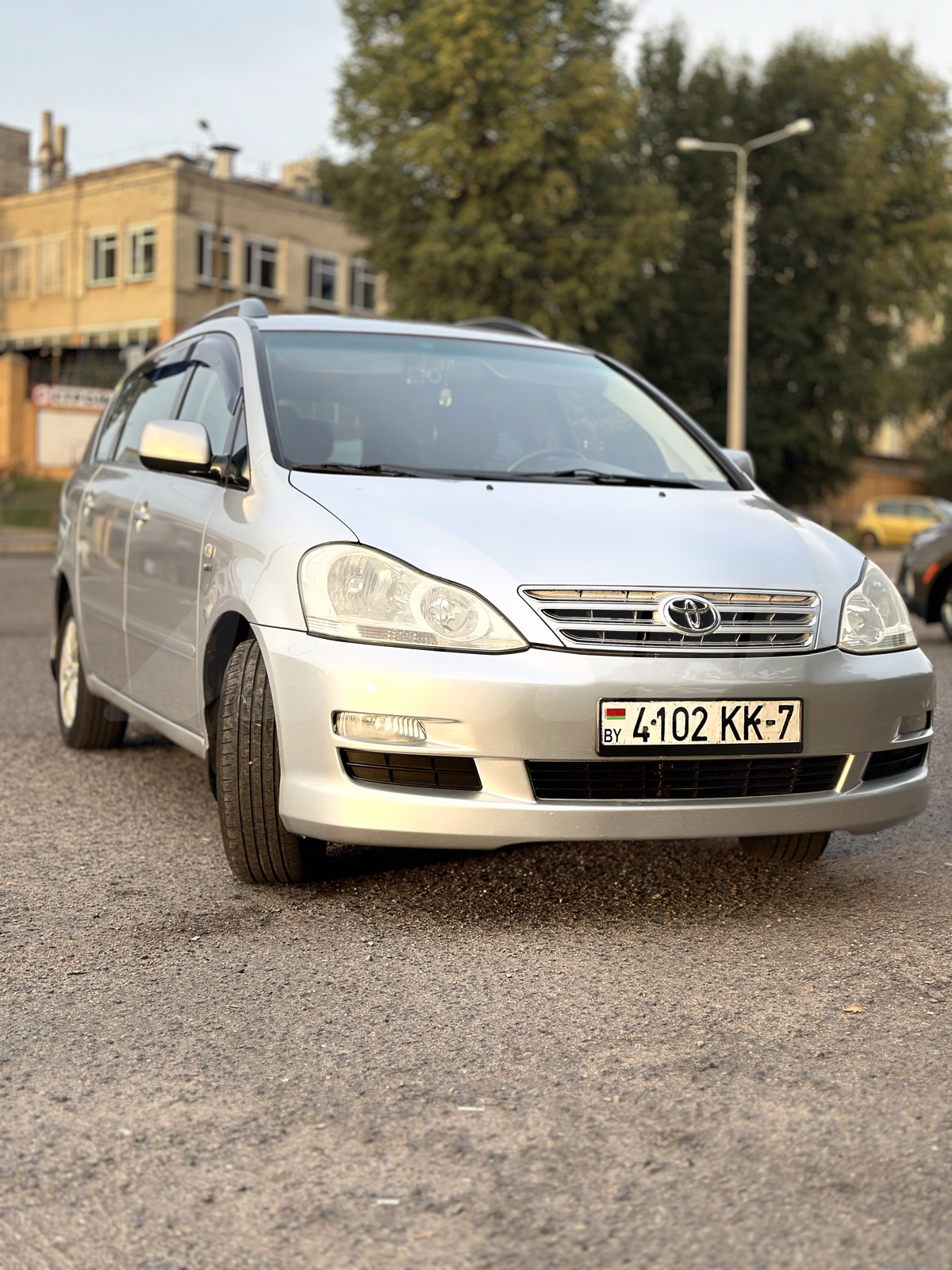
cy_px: 635
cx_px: 476
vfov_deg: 39.7
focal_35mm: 48
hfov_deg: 30.3
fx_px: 1760
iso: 80
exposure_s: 1/254
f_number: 1.78
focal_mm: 6.86
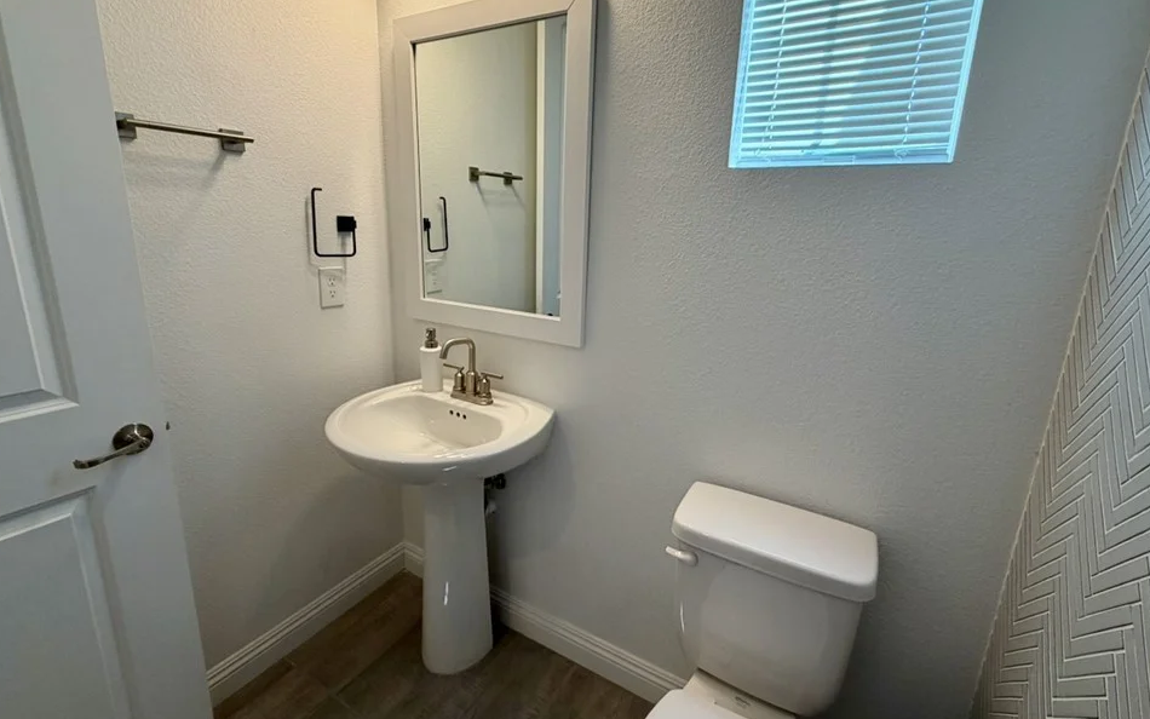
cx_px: 582
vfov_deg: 71.2
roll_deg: -1.3
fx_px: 502
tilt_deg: -14.2
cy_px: 339
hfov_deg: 97.8
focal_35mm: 16
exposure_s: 1/120
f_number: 2.2
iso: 125
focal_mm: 2.22
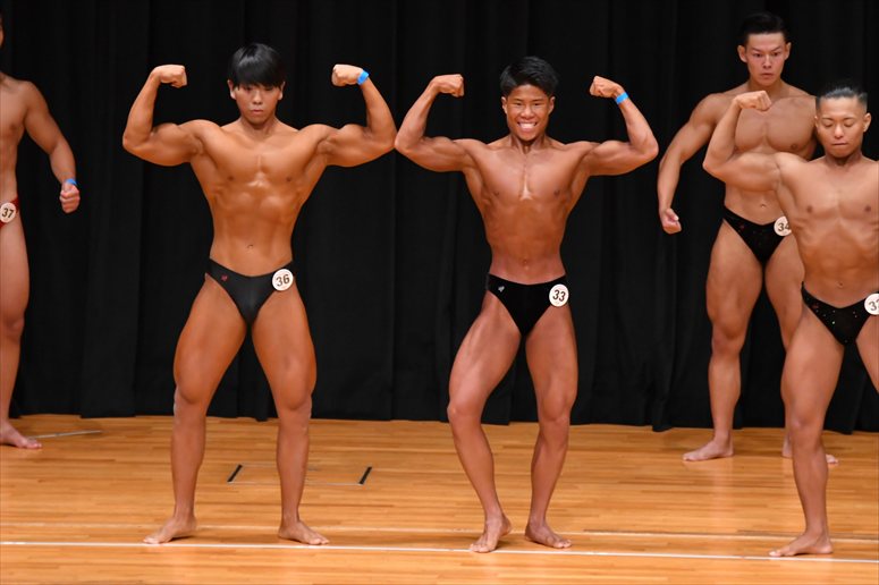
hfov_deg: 7.2
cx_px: 440
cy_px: 292
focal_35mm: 285
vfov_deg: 4.8
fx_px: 6955
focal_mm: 190
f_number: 5.6
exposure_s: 1/400
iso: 4000
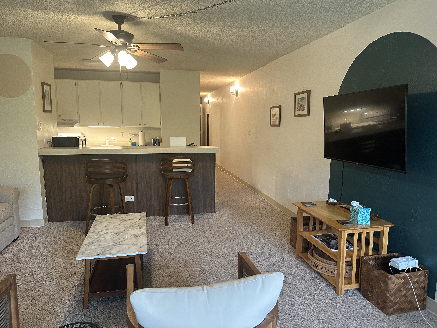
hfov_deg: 71.6
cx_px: 218
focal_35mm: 24
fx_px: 303
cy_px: 164
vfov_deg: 56.8
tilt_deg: -7.1
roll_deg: -0.1
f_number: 1.78
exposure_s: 1/60
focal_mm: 6.86
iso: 200
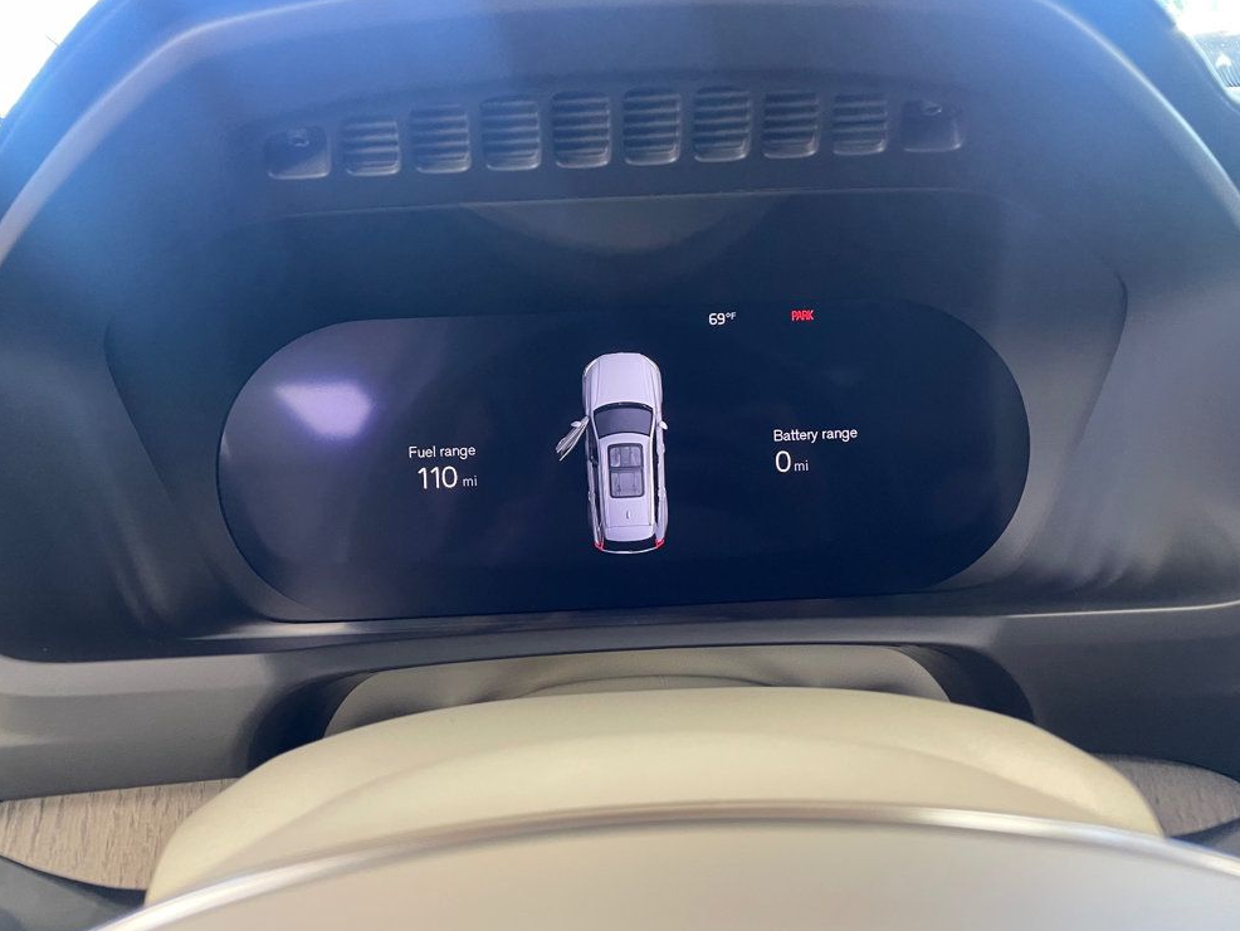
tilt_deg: -16.6
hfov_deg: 65.3
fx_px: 967
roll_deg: +2.7
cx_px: 639
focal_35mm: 27
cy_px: 454
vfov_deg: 51.4
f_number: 1.6
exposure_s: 1/60
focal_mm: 4.2
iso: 250
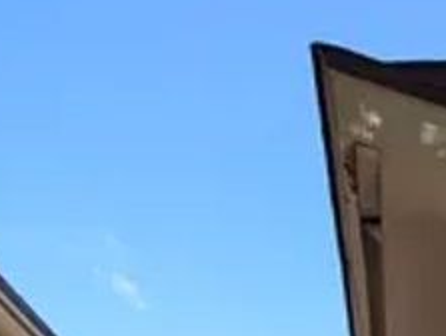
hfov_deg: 18.4
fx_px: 710
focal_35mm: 55
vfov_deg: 16.4
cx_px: 930
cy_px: 746
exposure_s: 1/1083
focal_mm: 2.02
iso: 48
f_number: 1.7
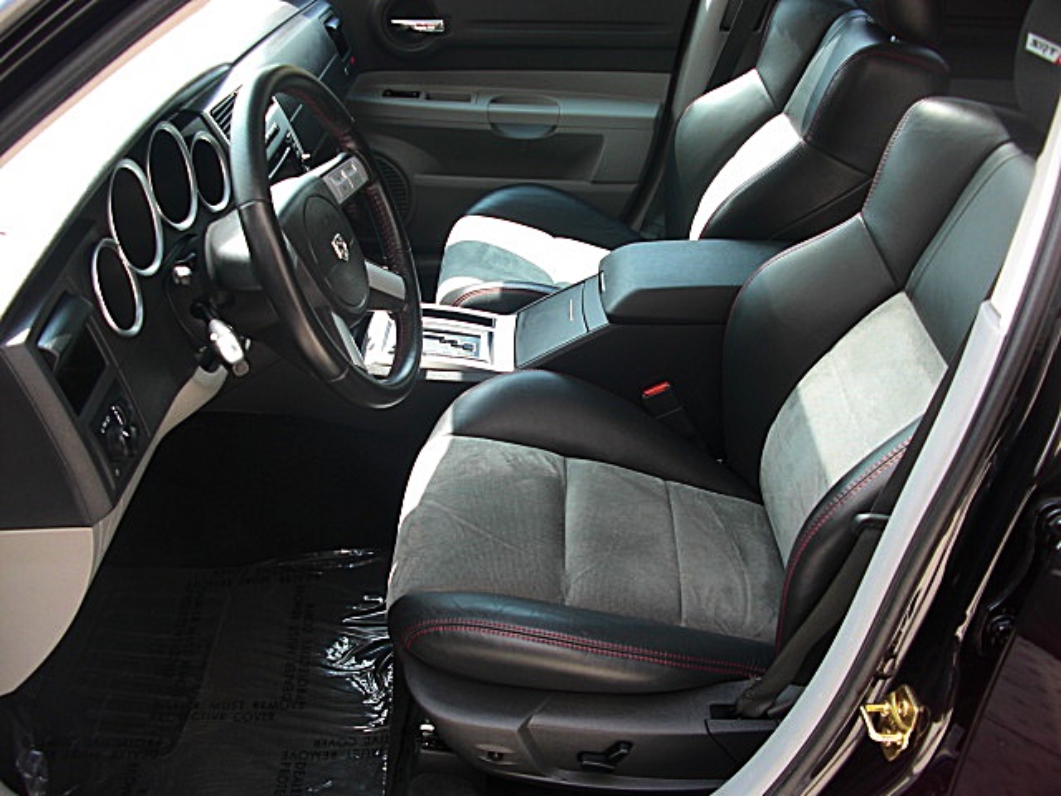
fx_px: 1103
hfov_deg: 51.4
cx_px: 530
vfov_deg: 39.7
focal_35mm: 36
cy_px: 398
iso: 50
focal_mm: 6.3
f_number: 2.8
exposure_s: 1/80
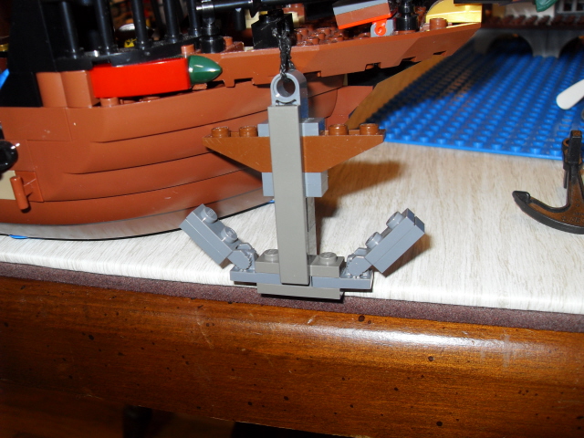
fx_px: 590
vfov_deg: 40.7
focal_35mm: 35
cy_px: 219
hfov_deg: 52.6
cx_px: 292
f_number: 2.8
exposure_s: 1/45
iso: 100
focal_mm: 6.3
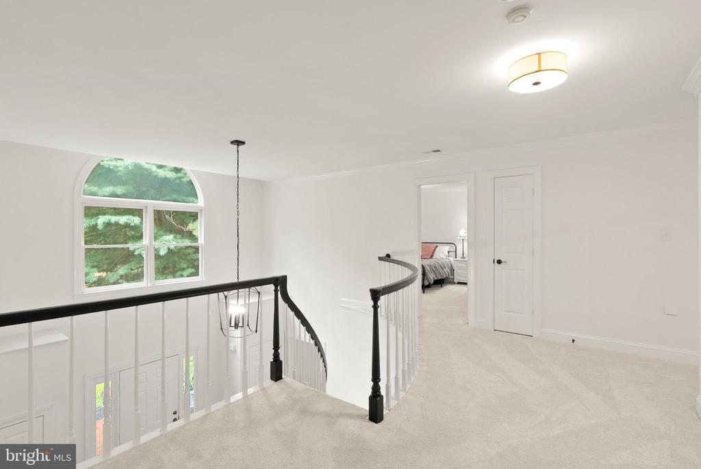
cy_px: 234
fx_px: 312
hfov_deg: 96.7
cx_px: 350
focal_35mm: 16
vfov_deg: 73.9
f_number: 8
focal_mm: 16
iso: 3200
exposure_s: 1/20
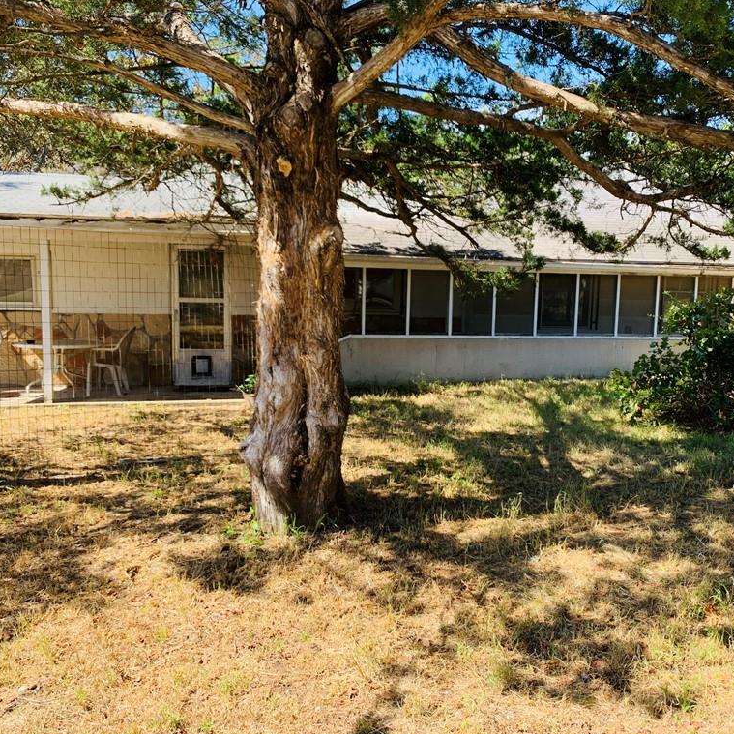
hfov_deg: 52.5
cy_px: 369
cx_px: 399
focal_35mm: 31
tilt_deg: -4.9
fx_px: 744
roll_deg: +0.1
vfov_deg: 52.5
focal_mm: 4.25
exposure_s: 1/429
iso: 25
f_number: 1.8
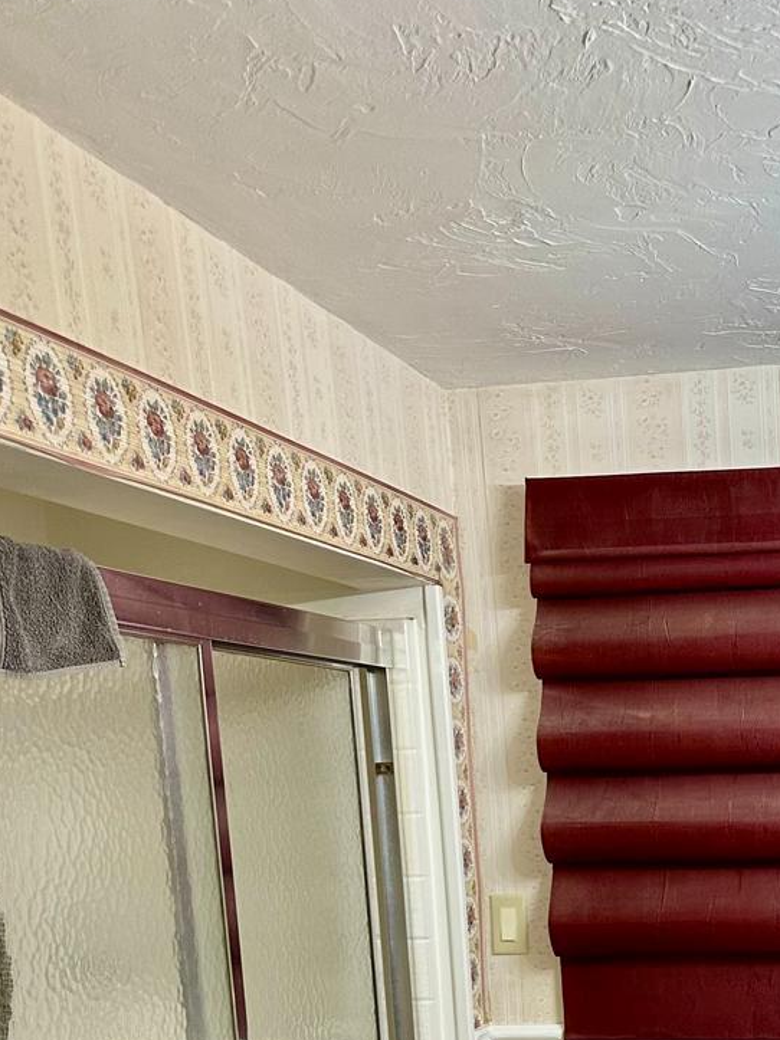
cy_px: 1083
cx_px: 728
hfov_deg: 27.3
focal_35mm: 51
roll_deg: +1.5
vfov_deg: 33.6
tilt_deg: -10.6
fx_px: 1533
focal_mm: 6.86
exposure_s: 1/60
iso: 160
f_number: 1.78
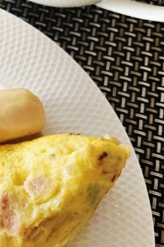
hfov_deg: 16.9
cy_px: 56
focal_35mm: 72
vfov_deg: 27.6
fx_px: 492
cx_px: -91
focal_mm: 5.4
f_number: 1.8
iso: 200
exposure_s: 1/182
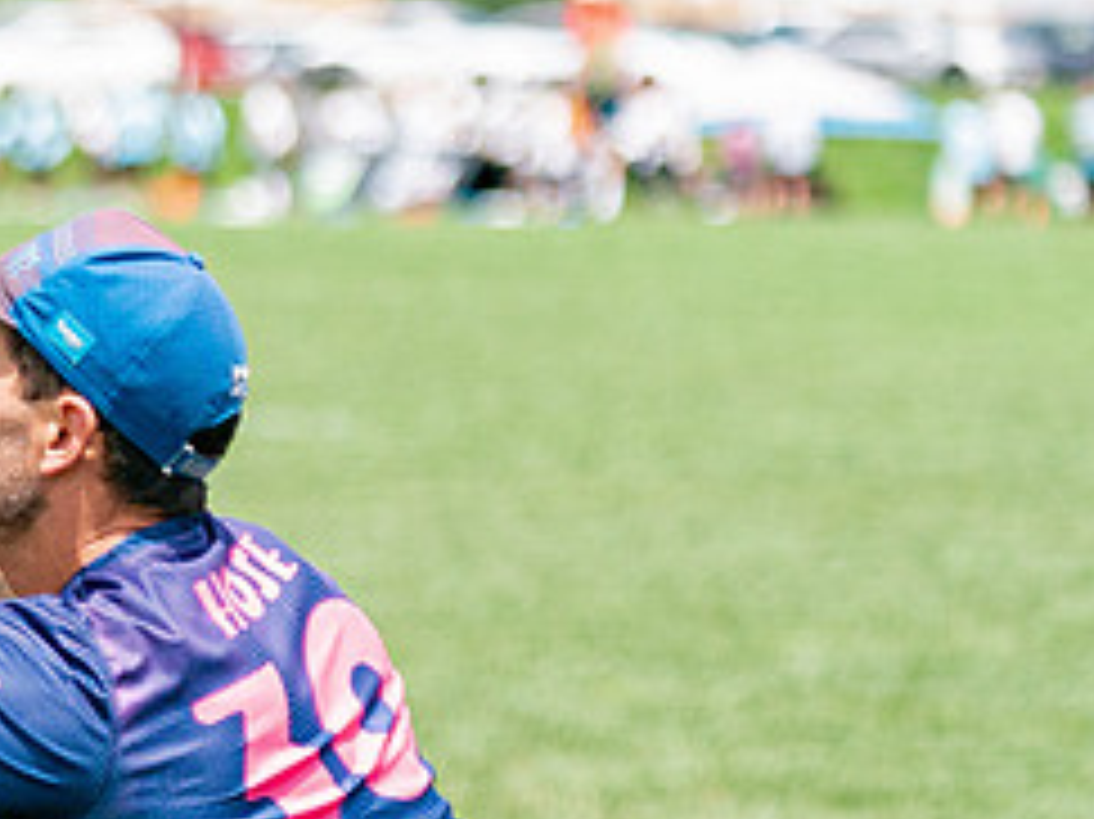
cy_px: 954
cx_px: -209
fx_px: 13457
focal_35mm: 426
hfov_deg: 4.6
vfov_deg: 3.5
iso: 500
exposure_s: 1/8000
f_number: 2.8
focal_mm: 103
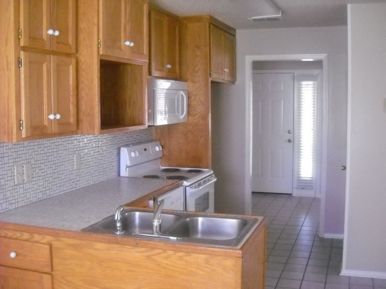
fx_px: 457
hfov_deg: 45.8
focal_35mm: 41
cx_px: 193
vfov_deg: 35.1
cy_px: 144
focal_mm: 6.72
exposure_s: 1/60
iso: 800
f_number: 3.1
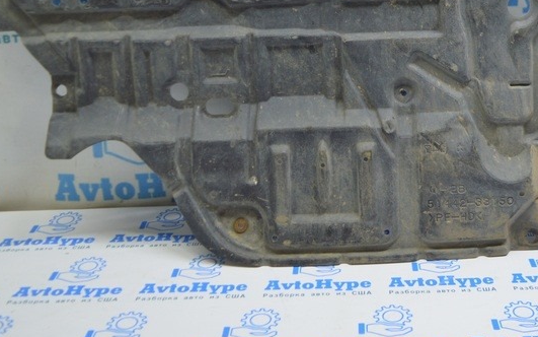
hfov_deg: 37.7
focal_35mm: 53
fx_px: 777
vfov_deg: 23.5
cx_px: 368
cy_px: 12
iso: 400
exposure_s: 1/50
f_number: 3.5
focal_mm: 18
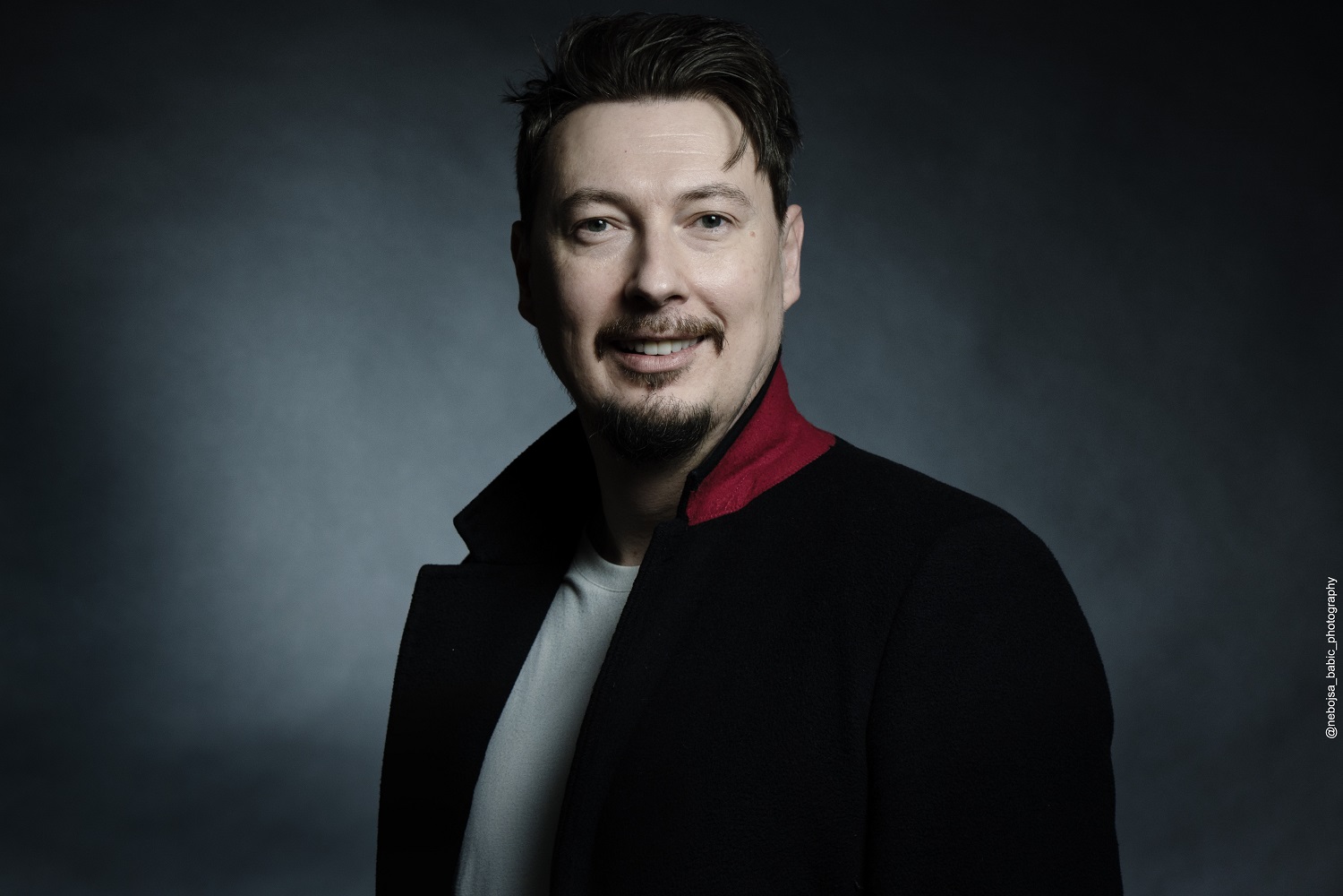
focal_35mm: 127
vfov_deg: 10.8
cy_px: 448
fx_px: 4737
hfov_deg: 16.1
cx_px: 672
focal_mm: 85
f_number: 6.3
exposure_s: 1/60
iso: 400
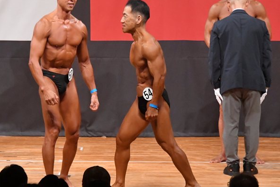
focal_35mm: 354
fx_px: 2753
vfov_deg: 3.9
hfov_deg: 5.8
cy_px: 92
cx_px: 107
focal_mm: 180
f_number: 5.6
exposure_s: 1/400
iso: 10000
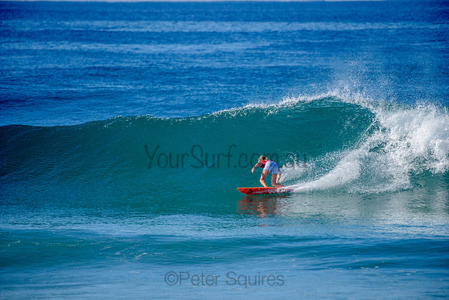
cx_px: 224
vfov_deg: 2.8
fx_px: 6237
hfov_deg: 4.1
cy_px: 150
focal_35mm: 500
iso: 200
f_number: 5.6
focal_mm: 500
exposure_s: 1/1600
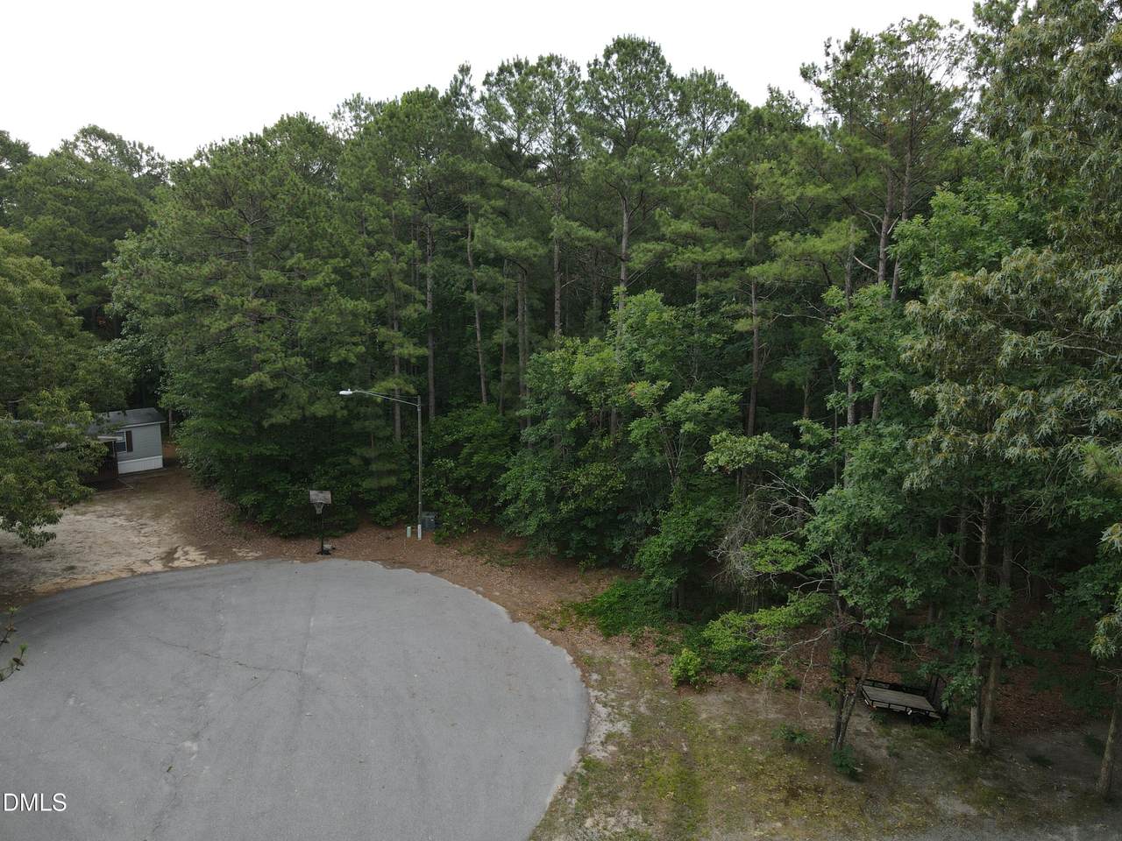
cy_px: 420
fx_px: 778
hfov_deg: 71.6
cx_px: 561
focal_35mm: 24
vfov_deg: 56.8
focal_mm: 4.5
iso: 100
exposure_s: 1/125
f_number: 2.8
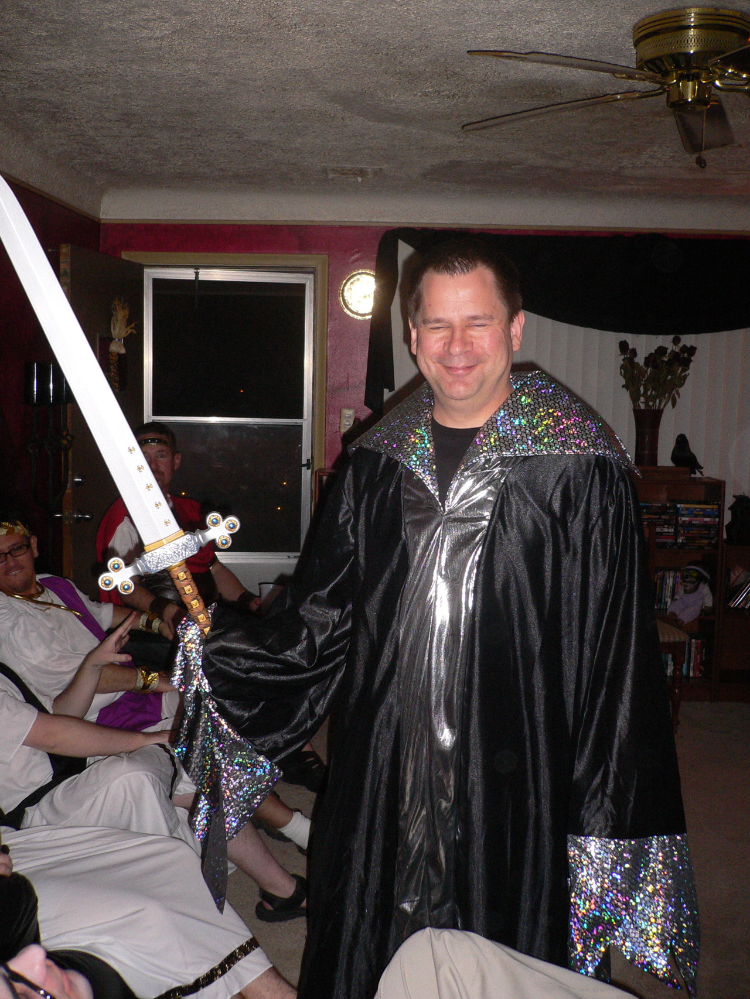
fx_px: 1011
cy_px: 500
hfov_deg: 40.7
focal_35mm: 35
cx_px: 375
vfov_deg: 52.6
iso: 200
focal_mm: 5.8
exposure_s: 1/60
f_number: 2.8
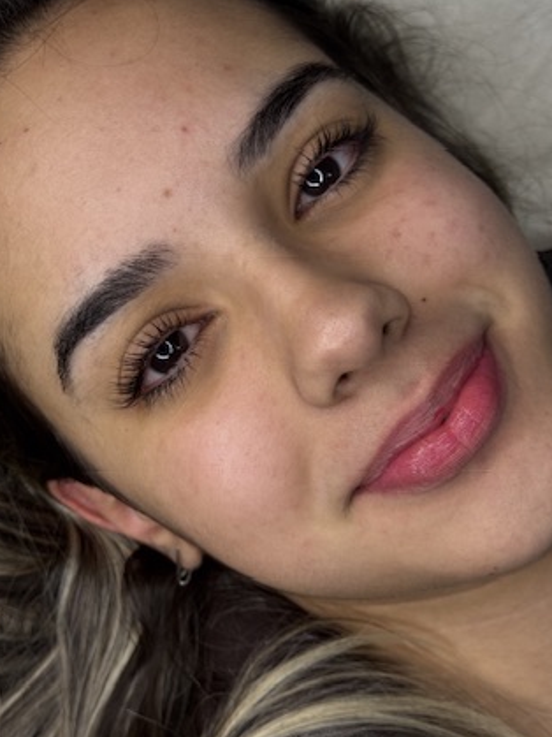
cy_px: 364
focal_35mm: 55
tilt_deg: -76.3
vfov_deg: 34.9
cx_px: 292
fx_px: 1170
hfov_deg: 26.5
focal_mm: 6.76
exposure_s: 1/248
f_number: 1.78
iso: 64
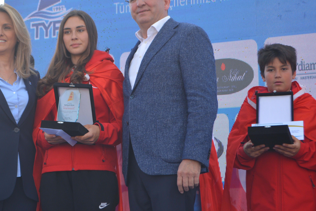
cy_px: 107
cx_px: 90
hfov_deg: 24.3
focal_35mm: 83
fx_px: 727
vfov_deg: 16.5
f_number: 5
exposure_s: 1/200
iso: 160
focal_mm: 35
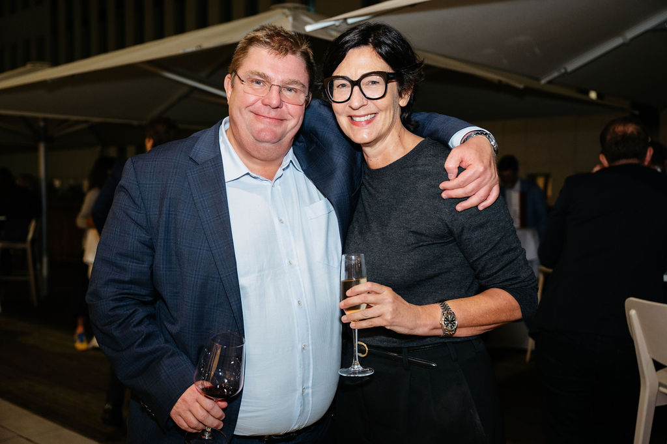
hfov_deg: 50.7
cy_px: 222
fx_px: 703
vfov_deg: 35.0
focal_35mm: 38
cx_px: 334
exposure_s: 1/50
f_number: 3.2
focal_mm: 38
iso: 1250
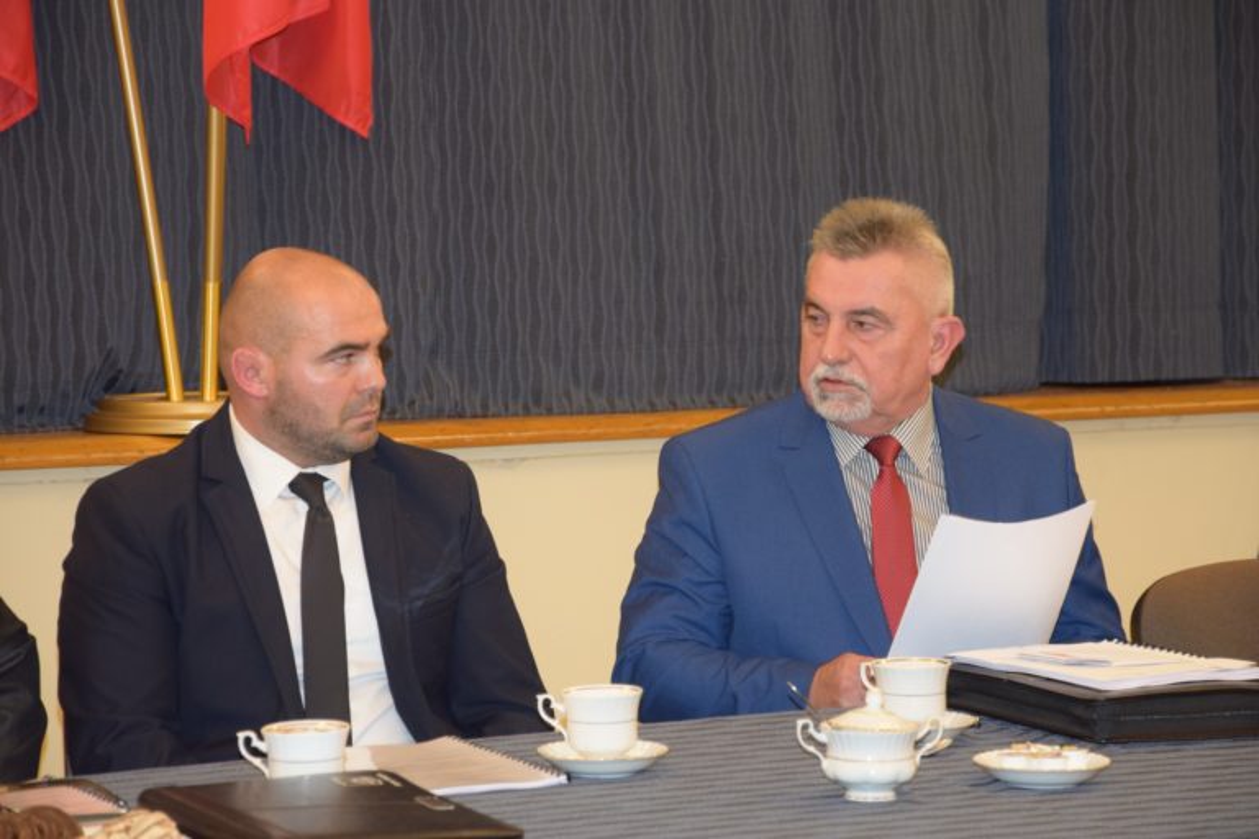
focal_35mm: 138
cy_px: 420
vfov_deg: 9.9
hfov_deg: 14.9
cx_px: 630
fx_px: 4826
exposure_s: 1/60
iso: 1250
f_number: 5.6
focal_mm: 92
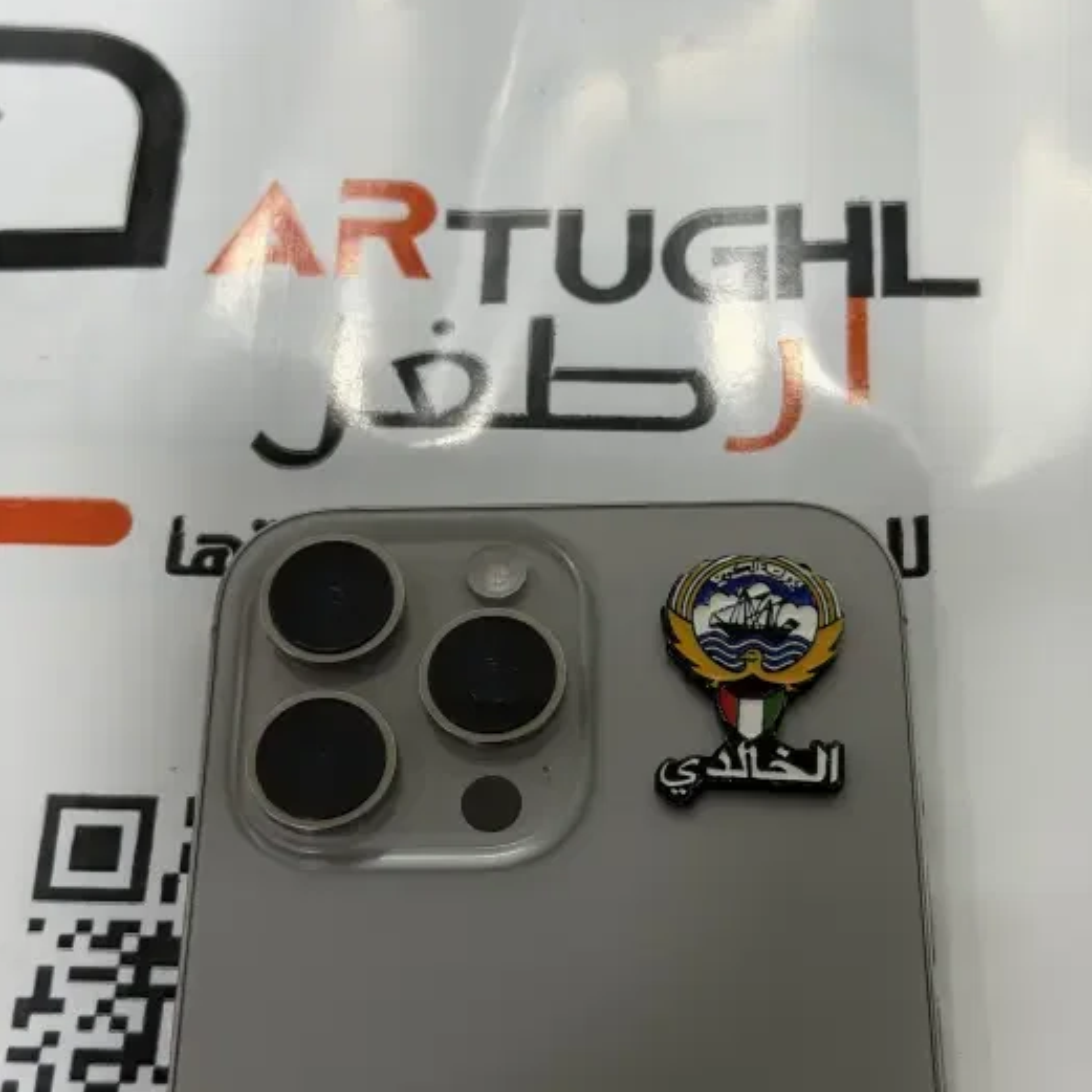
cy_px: 593
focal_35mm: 57
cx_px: 548
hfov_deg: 30.0
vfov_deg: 30.0
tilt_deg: -62.4
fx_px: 2034
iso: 50
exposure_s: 1/50
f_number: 1.78
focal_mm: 6.76
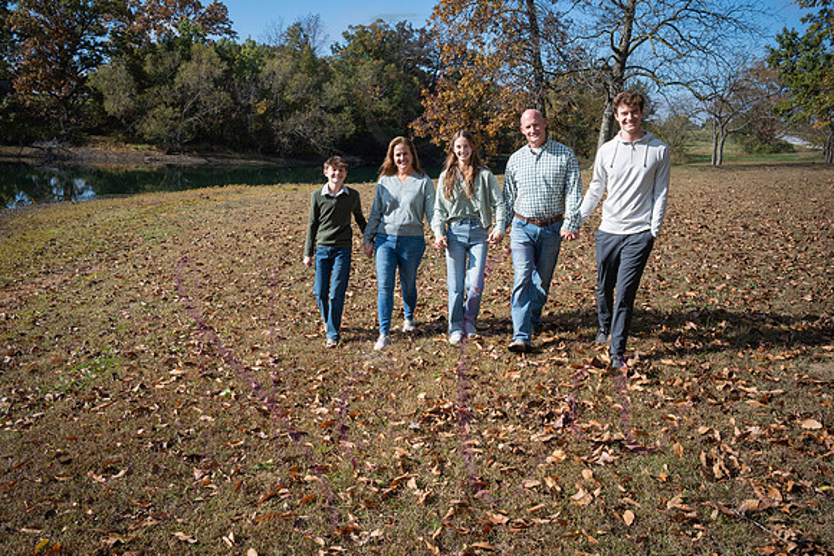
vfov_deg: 40.3
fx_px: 759
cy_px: 282
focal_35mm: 33
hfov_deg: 57.6
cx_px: 422
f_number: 9
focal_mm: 31.5
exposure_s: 1/640
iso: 400
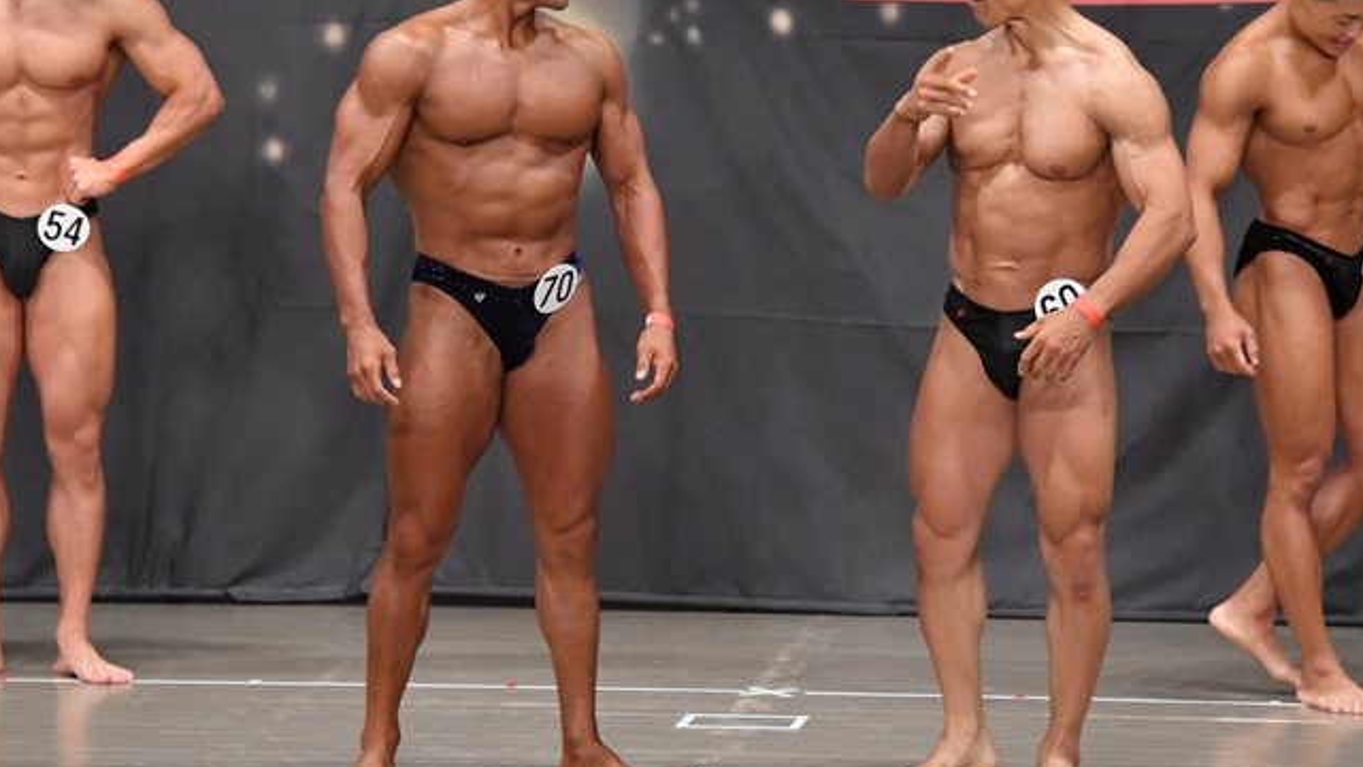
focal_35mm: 256
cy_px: 358
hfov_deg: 8.4
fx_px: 9252
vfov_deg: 4.7
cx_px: 712
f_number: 5.6
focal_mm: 135
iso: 6400
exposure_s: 1/400
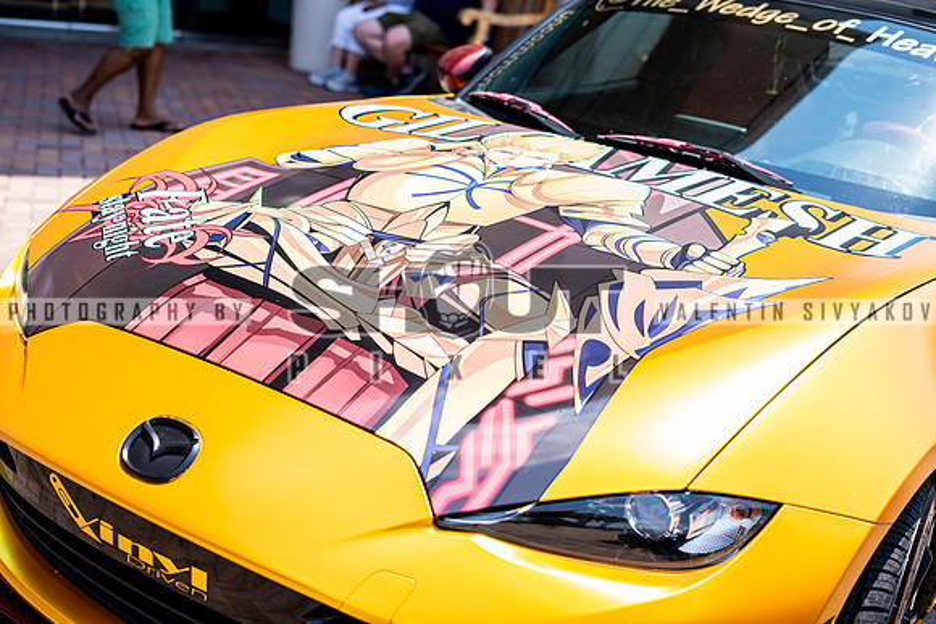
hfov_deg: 39.6
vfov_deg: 27.0
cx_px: 468
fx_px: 1300
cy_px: 312
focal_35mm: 50
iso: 50
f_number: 3.2
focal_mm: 50
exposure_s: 1/800
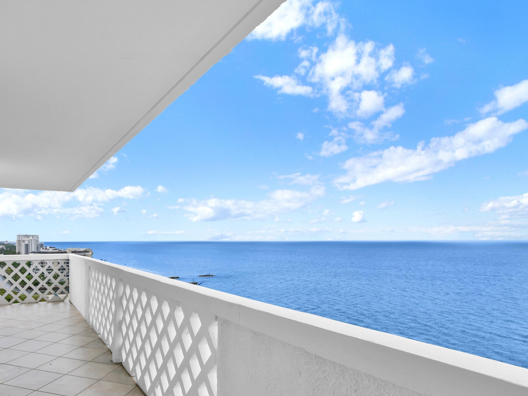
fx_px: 320
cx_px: 225
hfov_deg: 78.5
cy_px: 194
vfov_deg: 63.4
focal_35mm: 21
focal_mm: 19
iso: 200
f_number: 11
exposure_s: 1/250
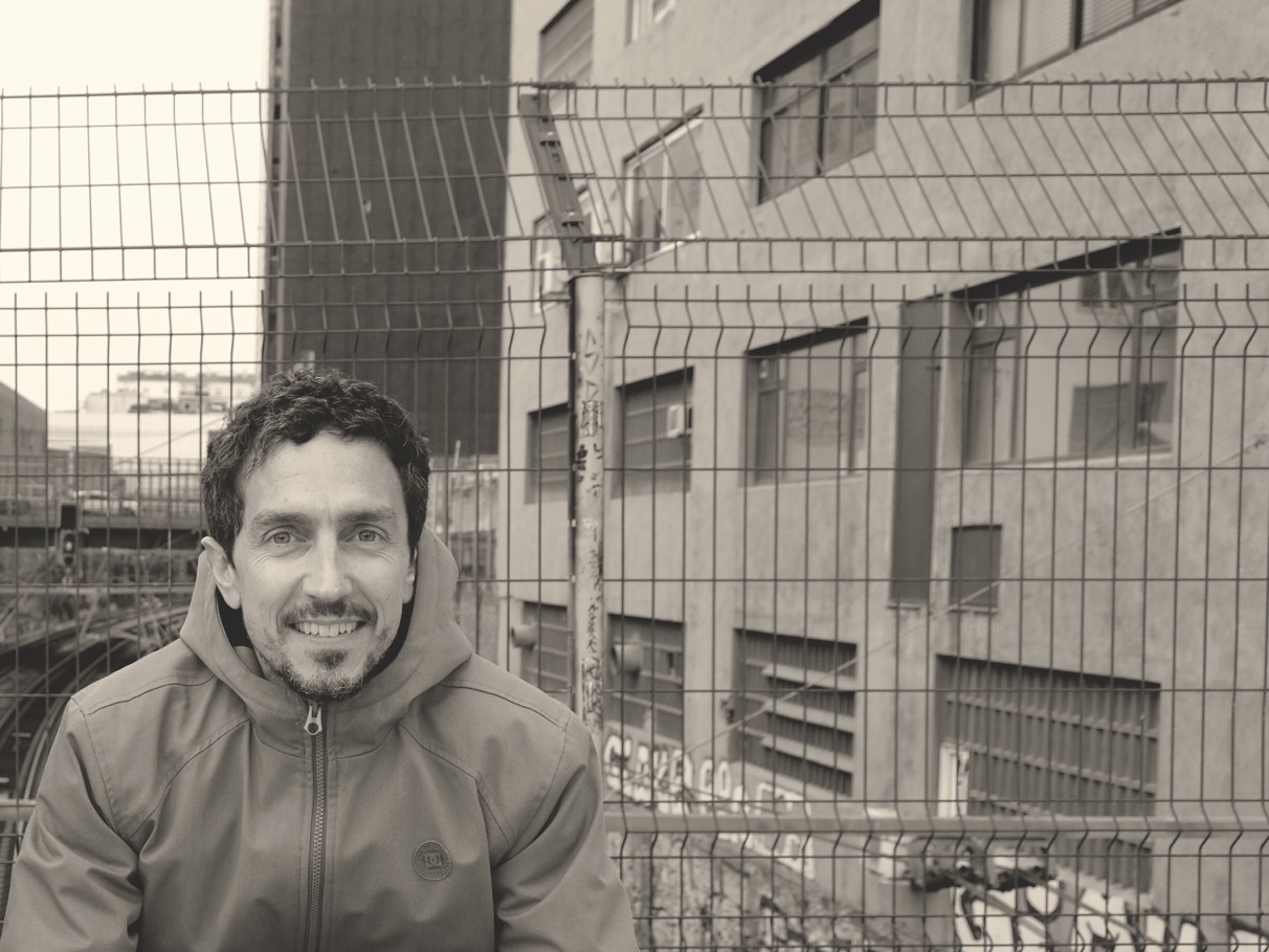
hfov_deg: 30.5
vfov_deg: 24.6
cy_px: 683
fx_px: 2163
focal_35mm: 59
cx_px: 19
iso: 400
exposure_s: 1/420
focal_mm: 20.5
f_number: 5.6
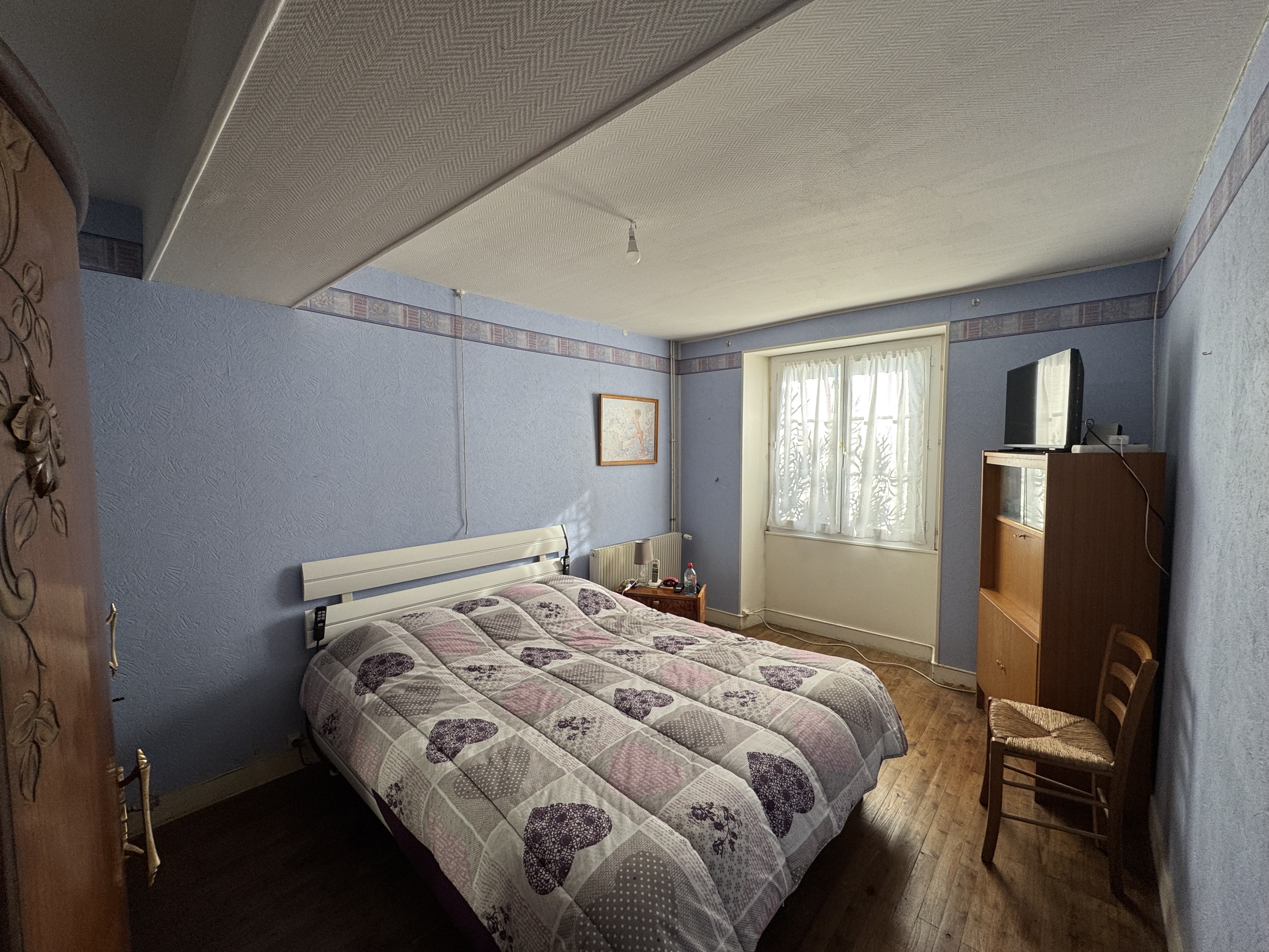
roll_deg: -0.1
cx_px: 634
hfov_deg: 102.1
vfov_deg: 85.7
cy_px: 476
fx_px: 513
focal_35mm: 14
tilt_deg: -3.3
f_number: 2.2
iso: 64
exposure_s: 1/99
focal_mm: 2.22
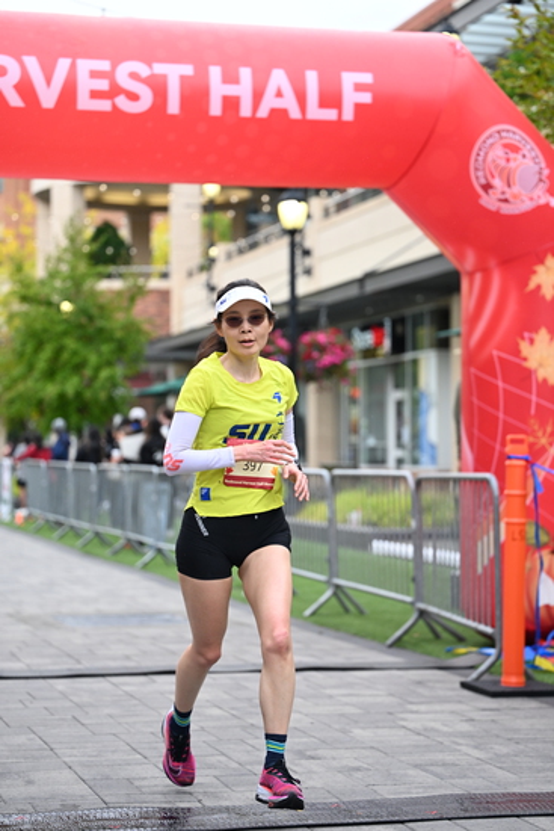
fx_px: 1915
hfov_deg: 16.5
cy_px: 416
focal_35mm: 83
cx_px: 277
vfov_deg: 24.5
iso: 1000
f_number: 2.8
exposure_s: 1/1600
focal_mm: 83
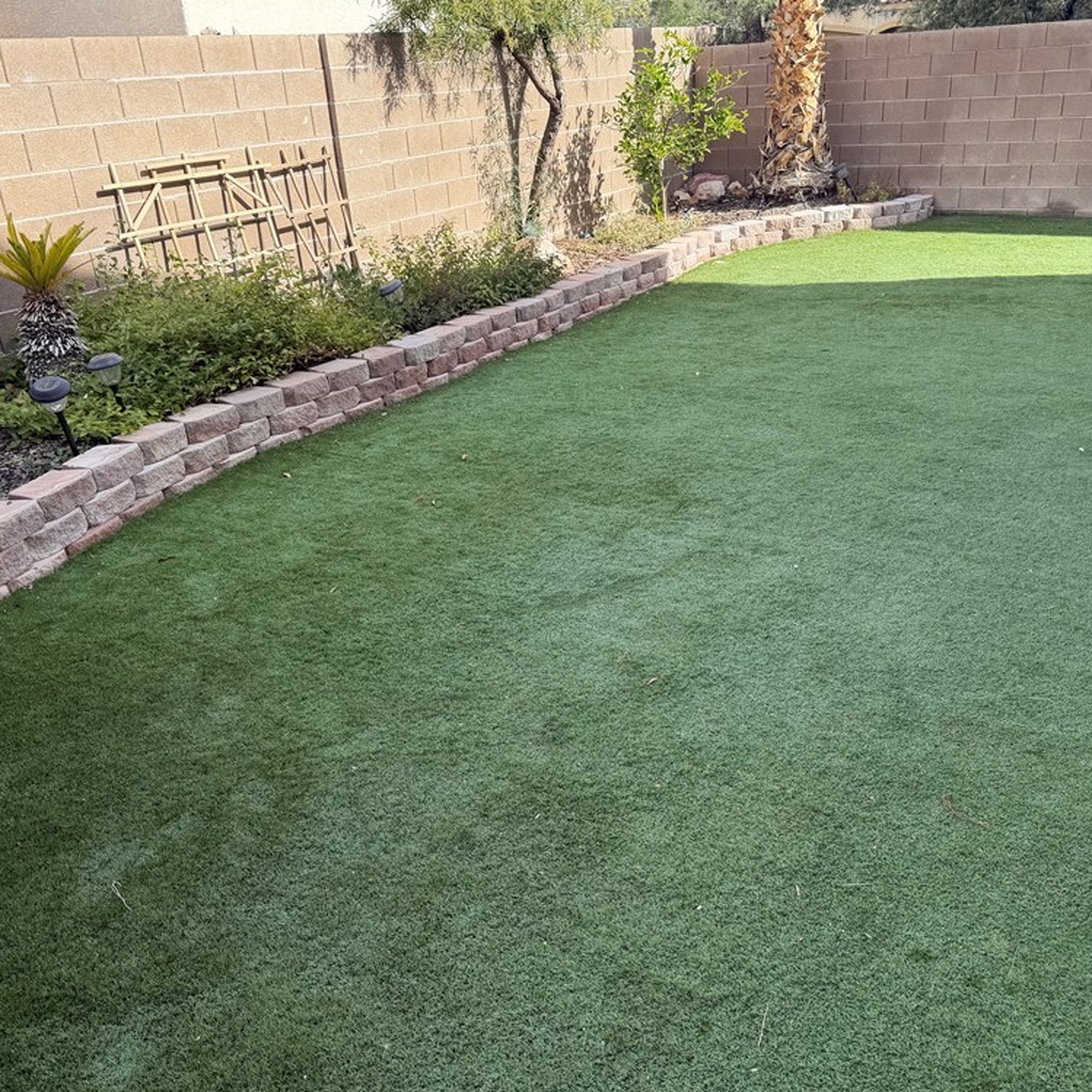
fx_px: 1035
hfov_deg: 55.6
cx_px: 554
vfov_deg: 55.6
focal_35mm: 29
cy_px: 554
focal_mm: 6.76
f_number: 1.78
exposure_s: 1/1046
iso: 80
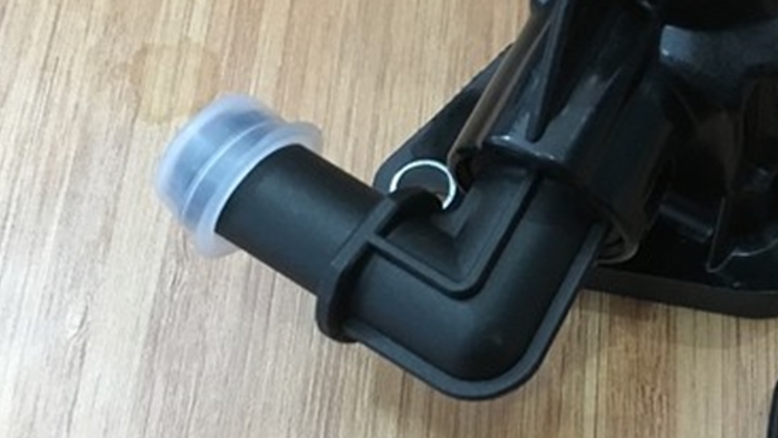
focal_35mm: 69
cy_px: 169
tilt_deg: -62.4
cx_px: 737
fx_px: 1424
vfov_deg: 17.5
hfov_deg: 29.0
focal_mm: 4.15
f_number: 2.2
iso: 200
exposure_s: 1/17
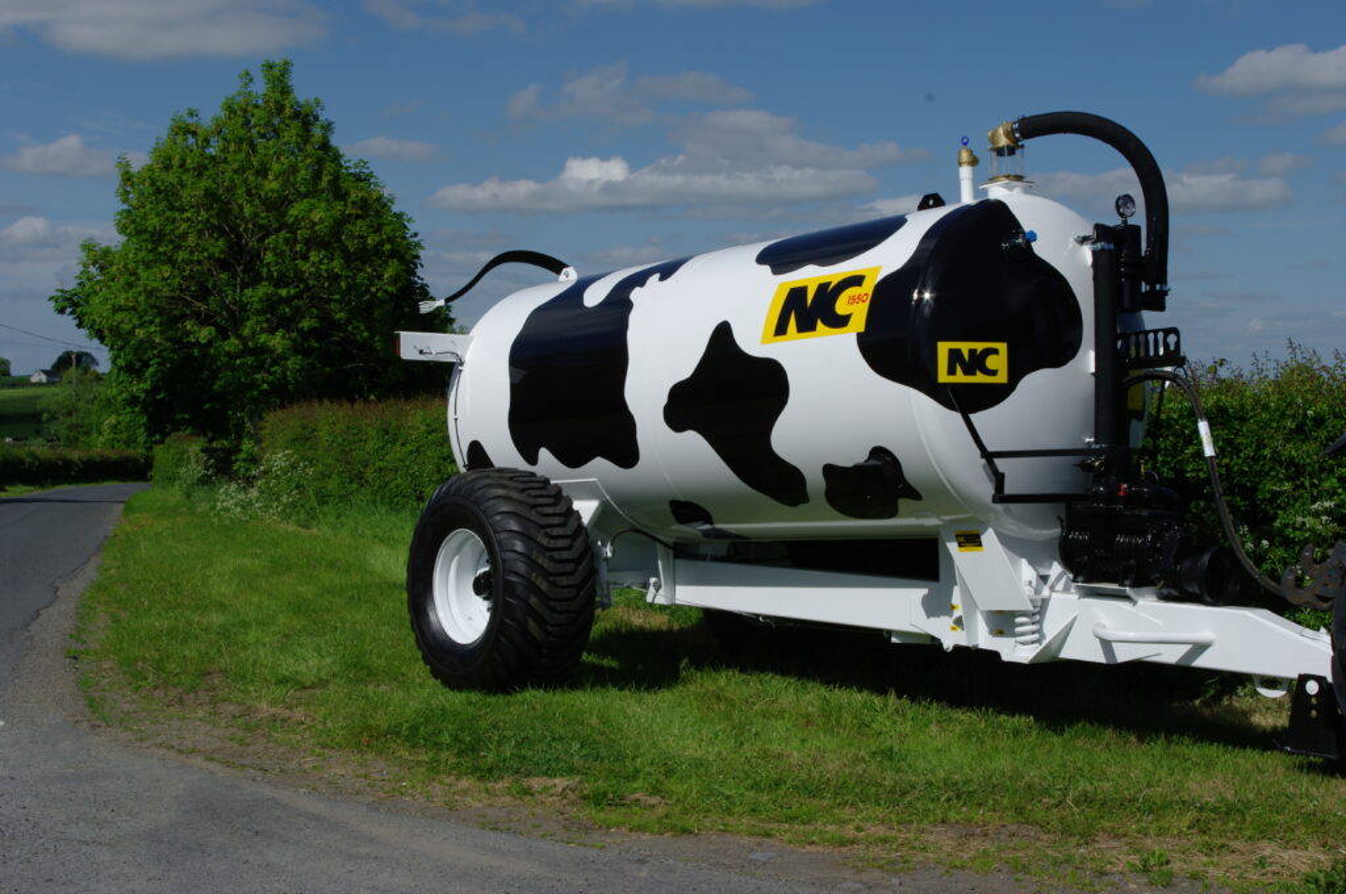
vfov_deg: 25.9
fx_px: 1942
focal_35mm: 52
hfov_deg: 38.2
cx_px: 673
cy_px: 447
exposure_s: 1/125
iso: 100
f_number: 16
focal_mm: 35
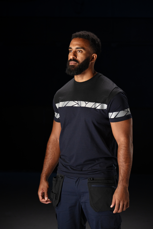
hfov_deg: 13.0
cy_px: 114
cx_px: 76
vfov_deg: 19.5
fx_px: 669
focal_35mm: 105
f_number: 4
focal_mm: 105
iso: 800
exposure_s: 1/100
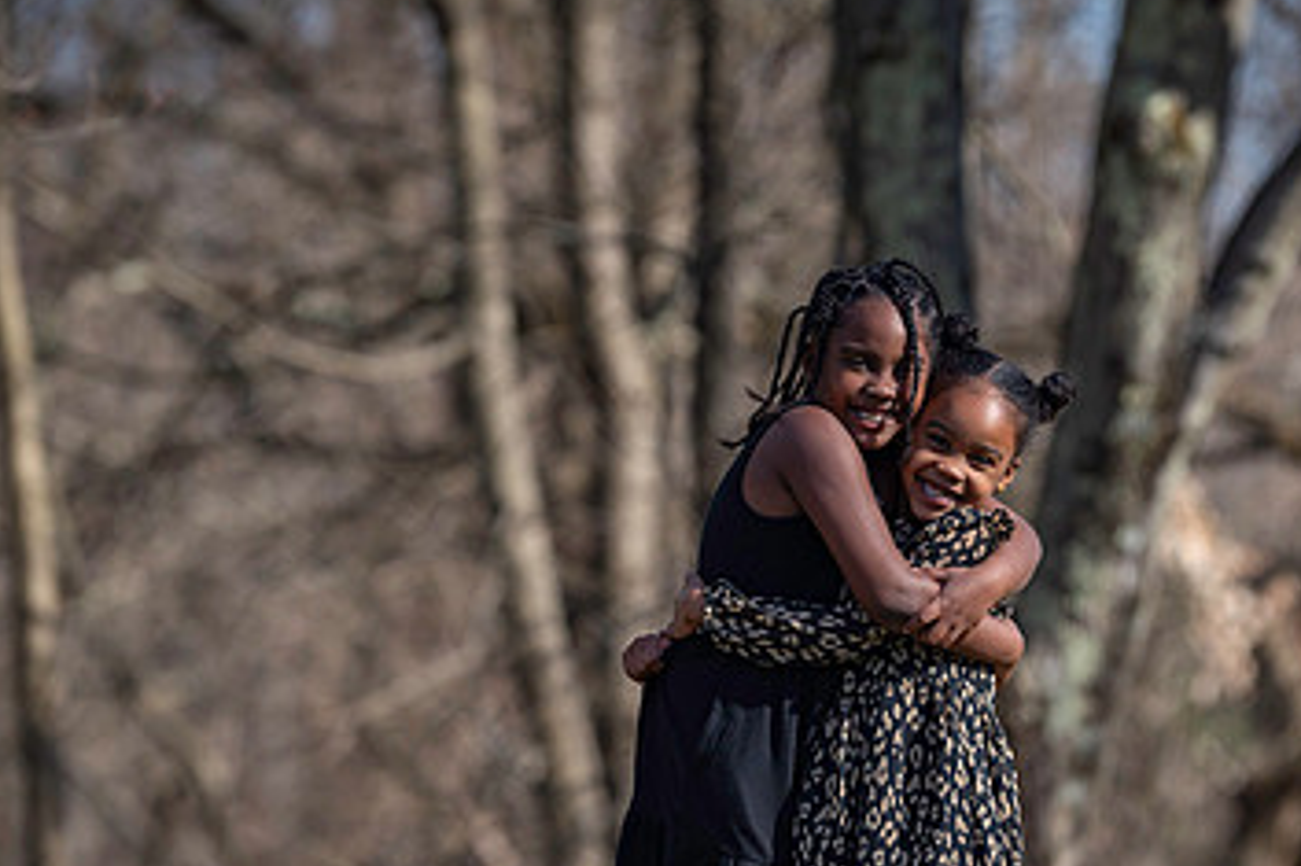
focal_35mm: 329
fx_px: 11884
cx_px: 711
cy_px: 682
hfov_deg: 6.3
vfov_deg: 4.2
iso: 250
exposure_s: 1/1600
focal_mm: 200
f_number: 4
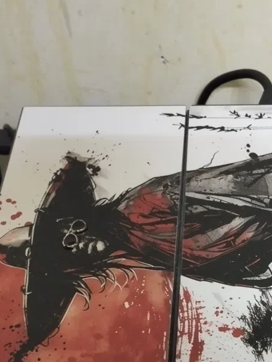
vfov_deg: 29.0
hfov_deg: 22.3
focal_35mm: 65
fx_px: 681
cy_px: 300
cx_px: 220
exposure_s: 1/20
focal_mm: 4.22
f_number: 1.8
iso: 1600
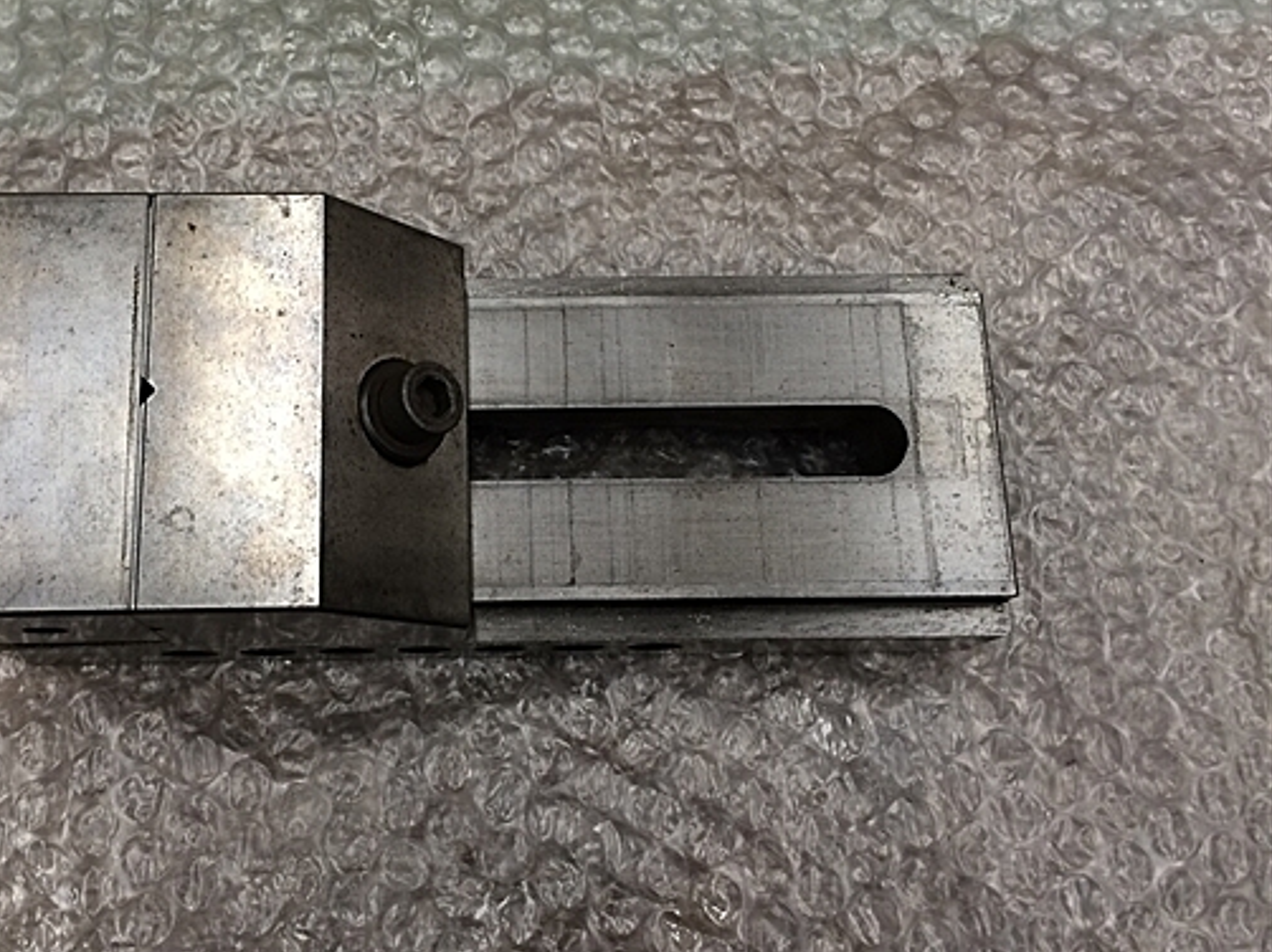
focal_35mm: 37
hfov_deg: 49.6
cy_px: 430
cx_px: 464
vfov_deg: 38.6
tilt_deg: -75.8
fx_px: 1359
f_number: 2.2
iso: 64
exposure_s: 1/30
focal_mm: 4.15
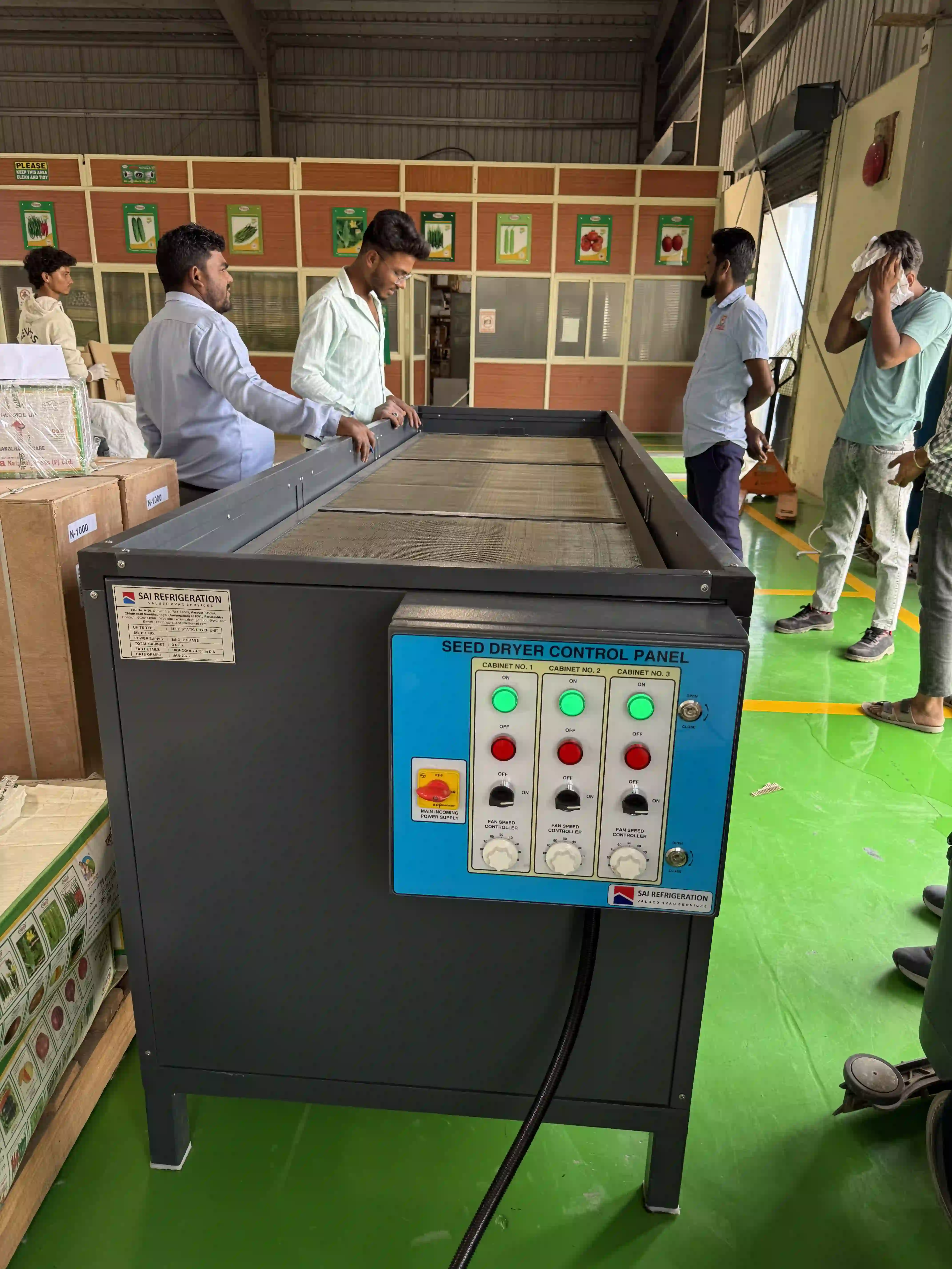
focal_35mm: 24
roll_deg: -1.6
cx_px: 476
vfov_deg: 71.6
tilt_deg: -18.2
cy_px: 634
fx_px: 880
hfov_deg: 56.8
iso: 64
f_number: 1.78
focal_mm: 6.76
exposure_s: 1/121
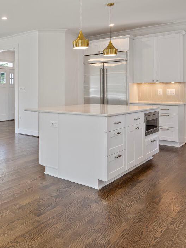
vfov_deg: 54.5
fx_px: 236
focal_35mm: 33
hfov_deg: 36.3
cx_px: -19
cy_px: 88
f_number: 9
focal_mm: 14
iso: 200
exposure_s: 1/100
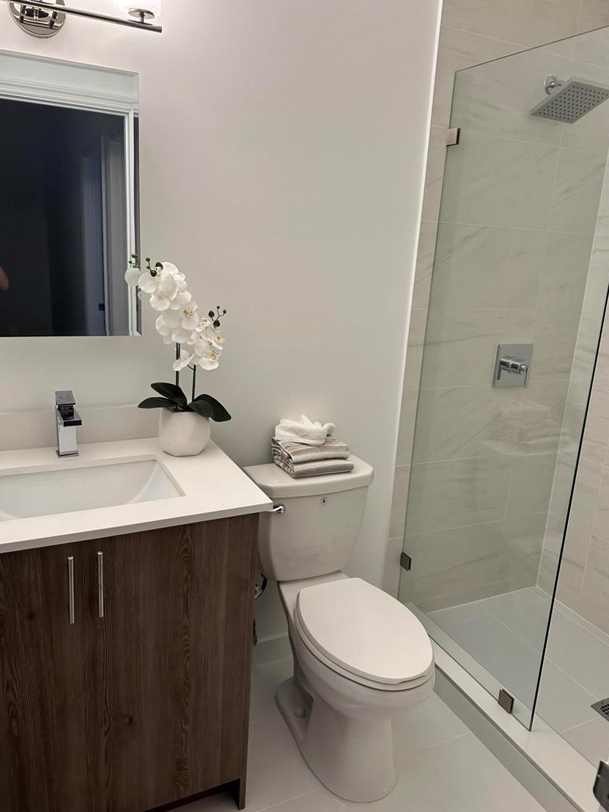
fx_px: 610
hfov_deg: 53.0
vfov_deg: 67.3
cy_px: 386
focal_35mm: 26
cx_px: 320
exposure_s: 1/120
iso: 125
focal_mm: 6.86
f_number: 1.78
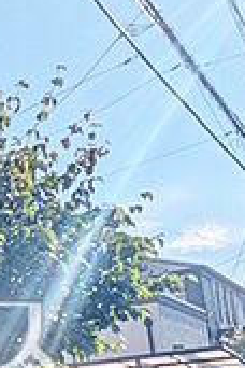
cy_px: 334
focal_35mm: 51
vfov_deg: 36.4
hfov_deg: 20.4
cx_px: -172
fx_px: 521
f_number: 2.2
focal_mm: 1.83
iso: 36
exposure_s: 1/4016
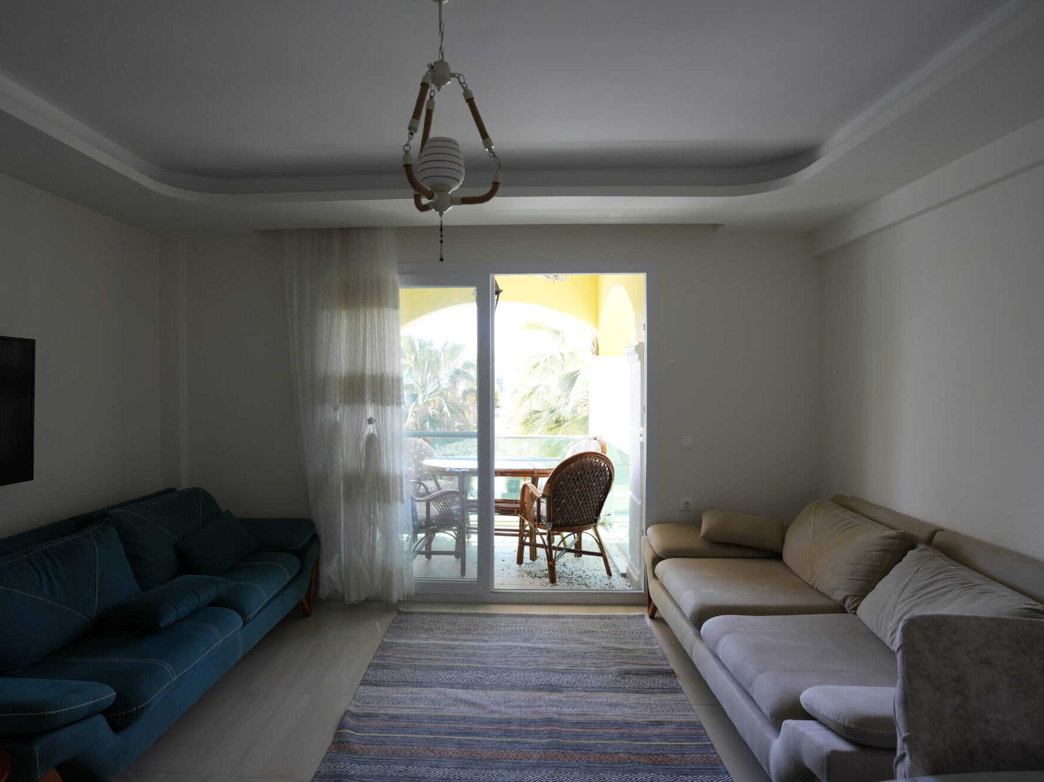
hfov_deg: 84.5
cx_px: 477
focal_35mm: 19
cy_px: 399
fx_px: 573
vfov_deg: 68.7
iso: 320
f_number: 4
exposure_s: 1/160
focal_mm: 17
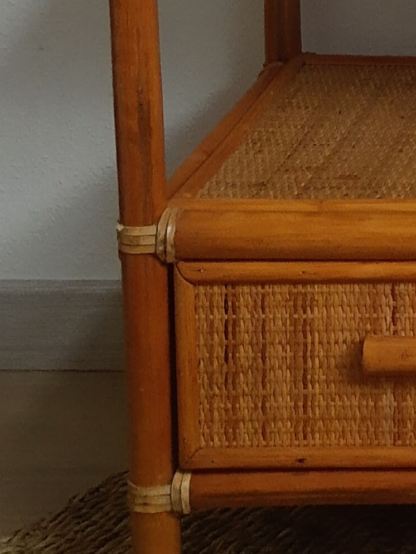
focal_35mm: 107
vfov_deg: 16.4
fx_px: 1715
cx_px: 715
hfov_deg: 12.7
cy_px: -324
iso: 738
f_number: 1.8
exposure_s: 1/24
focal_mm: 3.95
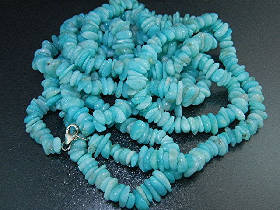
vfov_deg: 36.8
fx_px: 315
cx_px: 140
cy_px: 105
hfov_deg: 47.9
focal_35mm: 39
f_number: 7.4
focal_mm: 7.1
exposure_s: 1/30
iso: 583
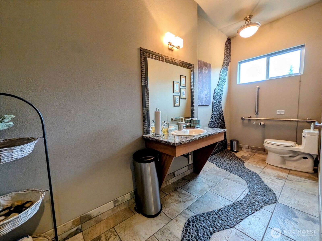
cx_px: 161
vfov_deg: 89.9
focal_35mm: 13
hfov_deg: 106.2
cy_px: 120
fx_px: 121
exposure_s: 1/30
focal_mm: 1.54
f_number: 2.2
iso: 41
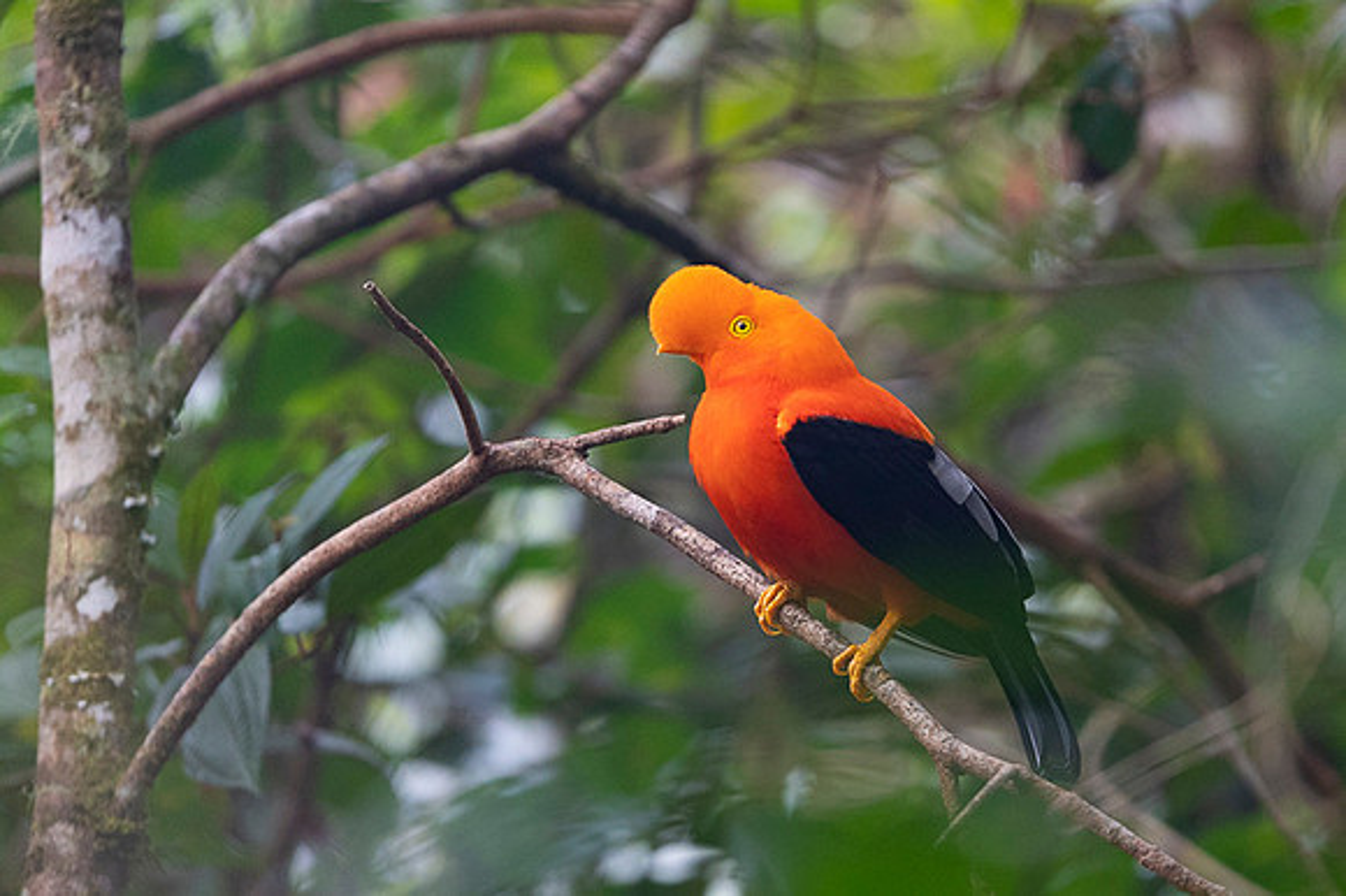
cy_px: 526
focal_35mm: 680
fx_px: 25424
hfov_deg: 3.0
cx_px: 916
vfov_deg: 2.0
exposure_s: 1/100
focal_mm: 500
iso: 2500
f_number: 4
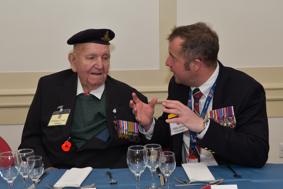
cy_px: 94
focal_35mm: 66
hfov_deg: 30.5
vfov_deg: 20.6
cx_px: 142
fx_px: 519
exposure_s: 1/60
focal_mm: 44
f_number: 7.1
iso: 800
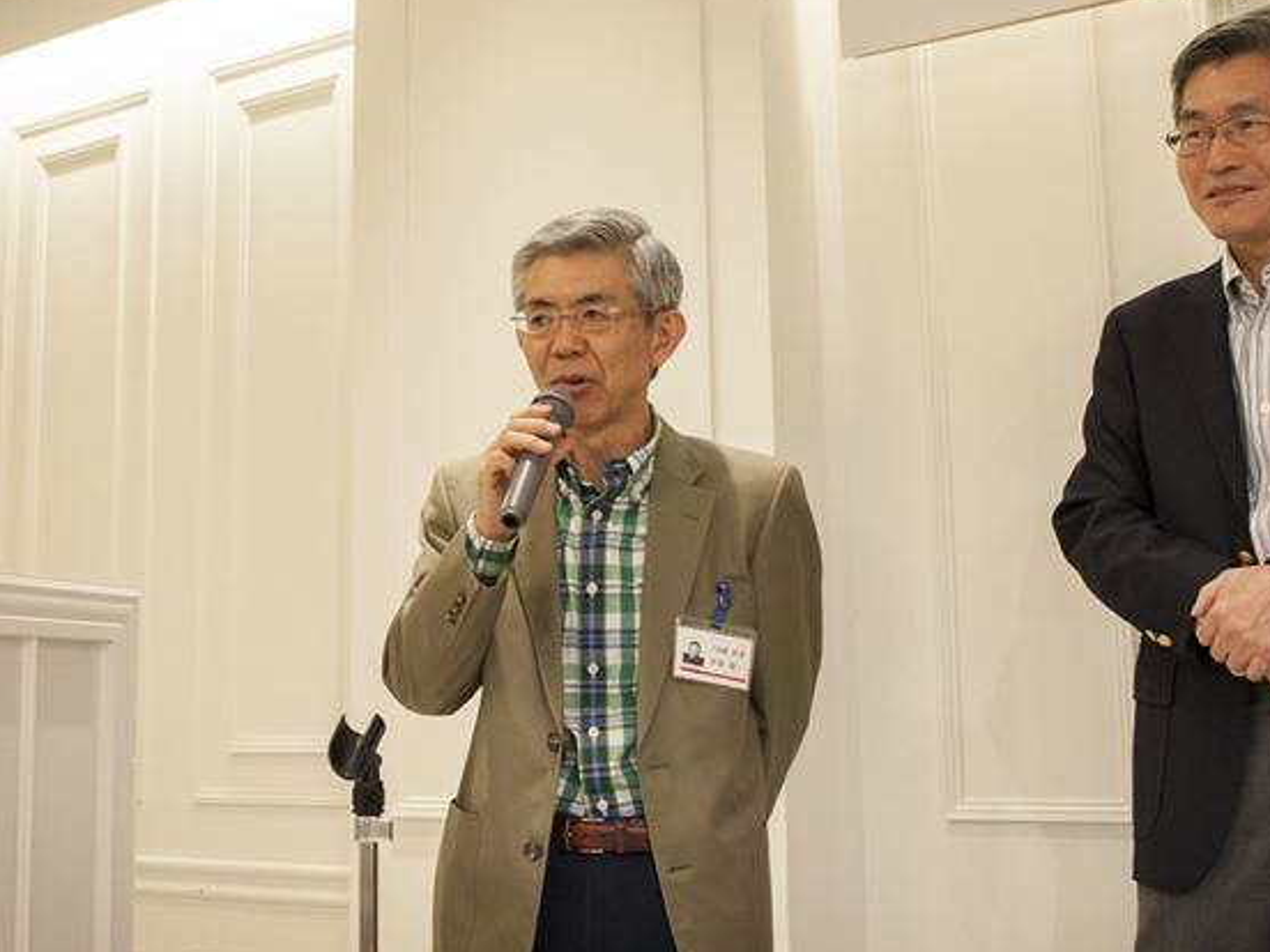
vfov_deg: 36.8
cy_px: 474
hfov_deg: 47.9
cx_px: 660
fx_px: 1431
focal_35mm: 39
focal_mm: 35
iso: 640
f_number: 5.6
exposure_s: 1/100
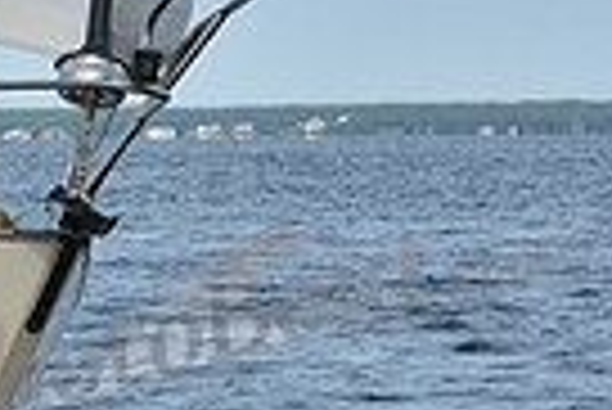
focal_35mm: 426
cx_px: -310
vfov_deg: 3.2
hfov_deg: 4.8
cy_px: 151
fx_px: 7250
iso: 320
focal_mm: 100
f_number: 9
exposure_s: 1/1000
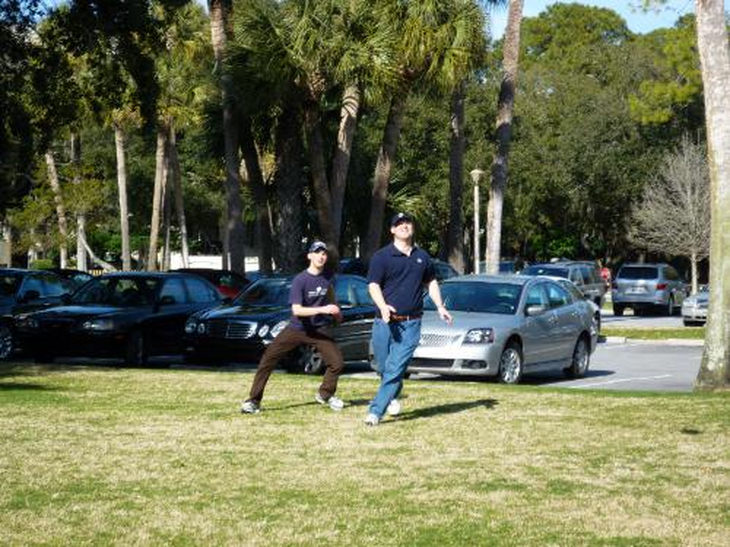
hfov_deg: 21.3
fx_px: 1940
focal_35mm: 92
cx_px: 365
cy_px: 274
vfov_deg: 16.1
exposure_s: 1/250
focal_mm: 16.3
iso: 80
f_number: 5.7
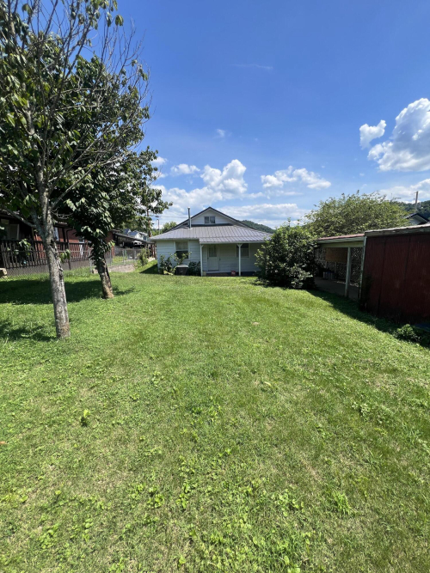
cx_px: 215
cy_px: 286
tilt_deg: -8.8
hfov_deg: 89.9
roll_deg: +1.2
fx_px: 215
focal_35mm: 13
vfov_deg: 106.2
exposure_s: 1/1488
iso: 32
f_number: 1.8
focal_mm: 1.57
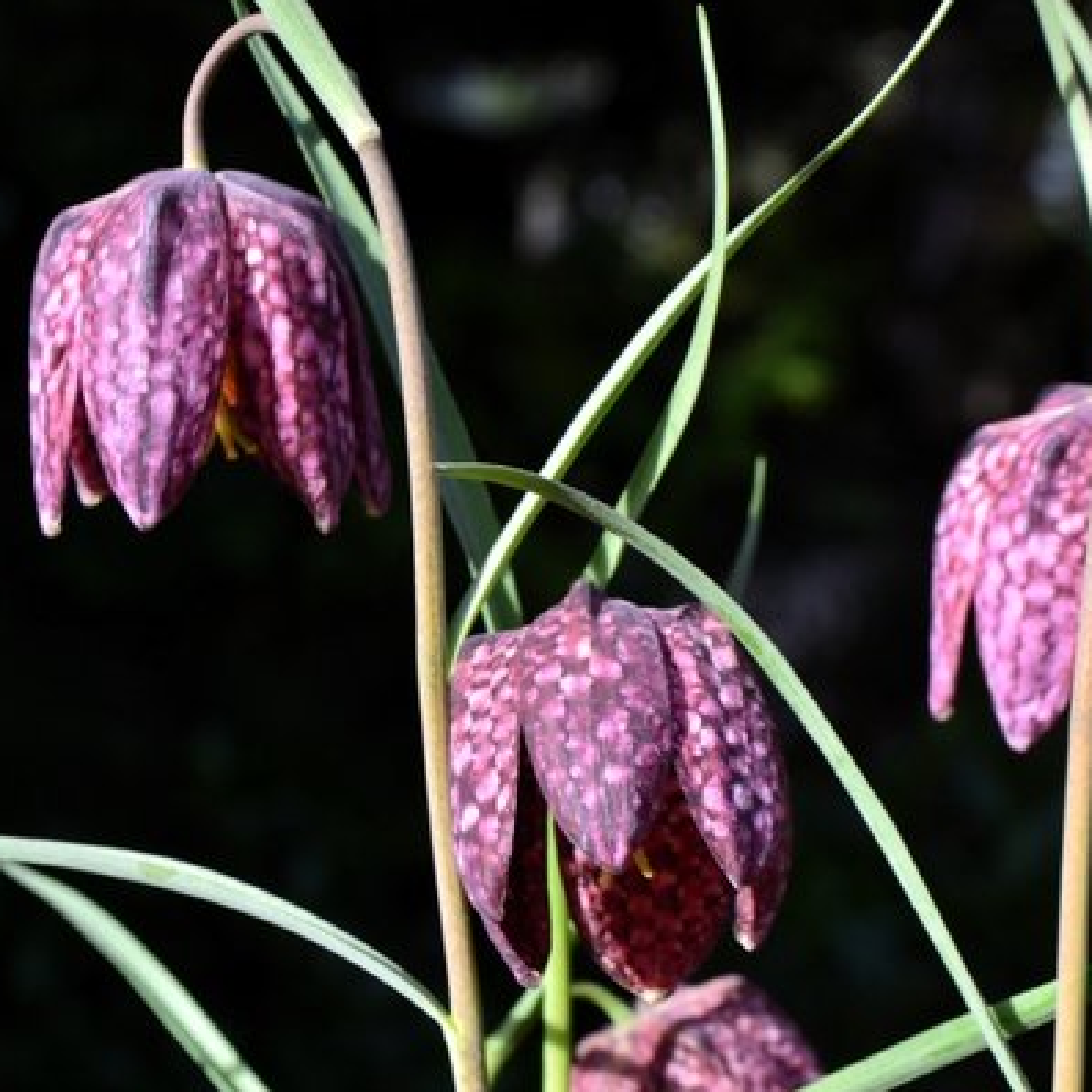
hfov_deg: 22.4
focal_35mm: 77
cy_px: 545
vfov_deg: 22.5
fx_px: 2748
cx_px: 663
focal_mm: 40
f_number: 10
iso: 400
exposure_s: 1/200
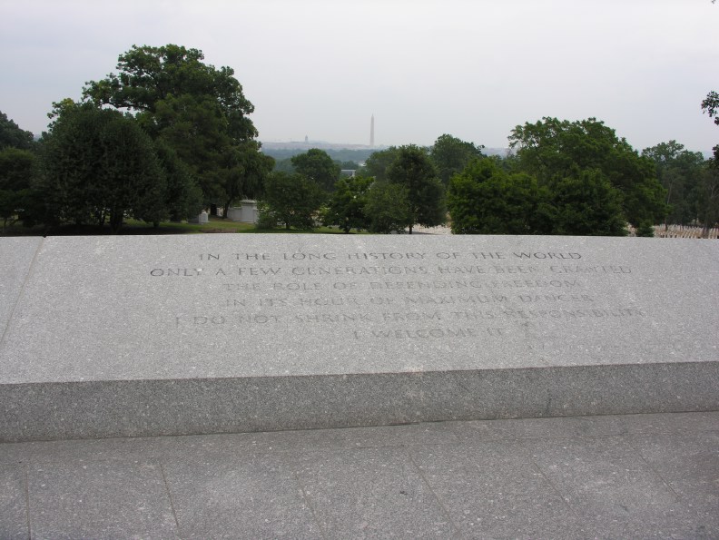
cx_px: 360
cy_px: 270
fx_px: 727
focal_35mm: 35
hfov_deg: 52.6
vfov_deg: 40.7
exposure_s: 1/193
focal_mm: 8.9
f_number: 5.6
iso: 50
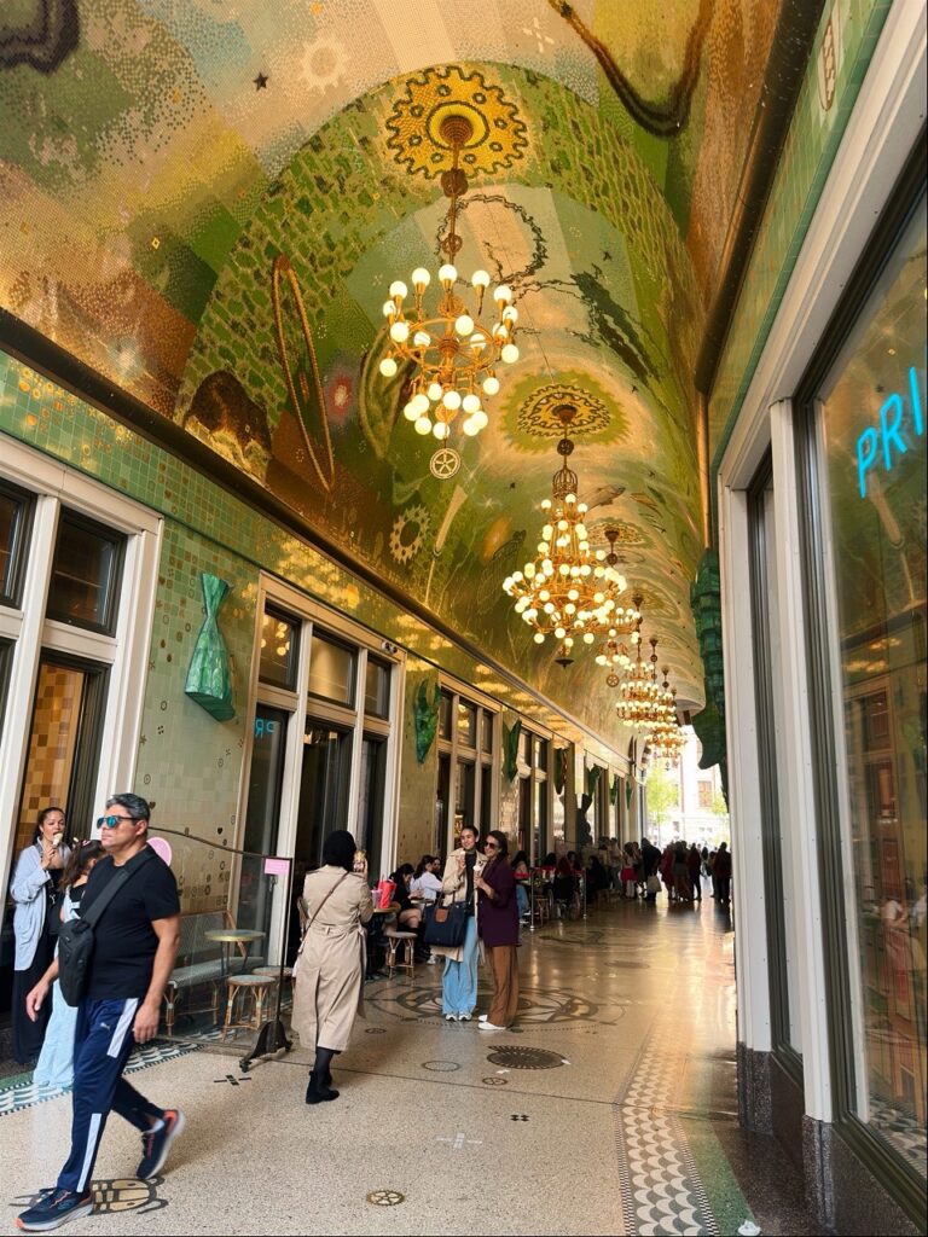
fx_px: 858
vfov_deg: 71.6
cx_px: 464
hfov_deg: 56.8
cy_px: 618
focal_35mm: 24
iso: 64
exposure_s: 1/118
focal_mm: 6.86
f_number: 1.78
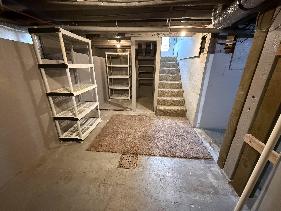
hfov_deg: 102.1
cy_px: 106
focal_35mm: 14
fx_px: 114
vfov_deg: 85.7
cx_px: 140
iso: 1000
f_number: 2.2
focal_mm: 2.22
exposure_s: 1/40
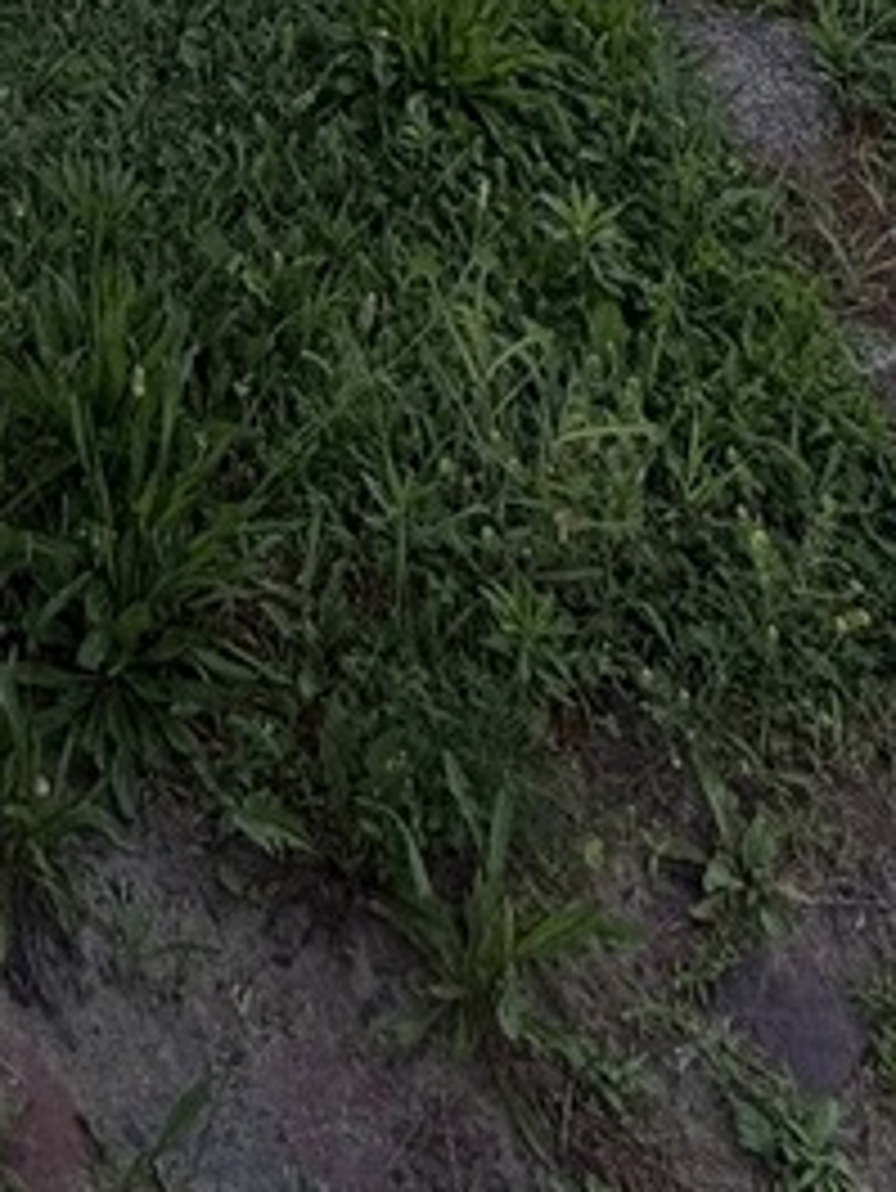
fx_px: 1966
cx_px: -306
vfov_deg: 19.3
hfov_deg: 22.6
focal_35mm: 57
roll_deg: -0.2
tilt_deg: +2.1
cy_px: -1188
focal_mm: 2.22
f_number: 2.2
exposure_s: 1/644
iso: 40
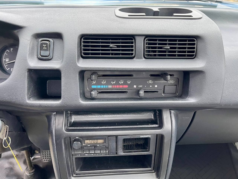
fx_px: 172
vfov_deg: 54.9
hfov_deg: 69.4
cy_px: 90
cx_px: 119
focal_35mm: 25
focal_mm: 5.1
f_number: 1.6
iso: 125
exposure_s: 1/70
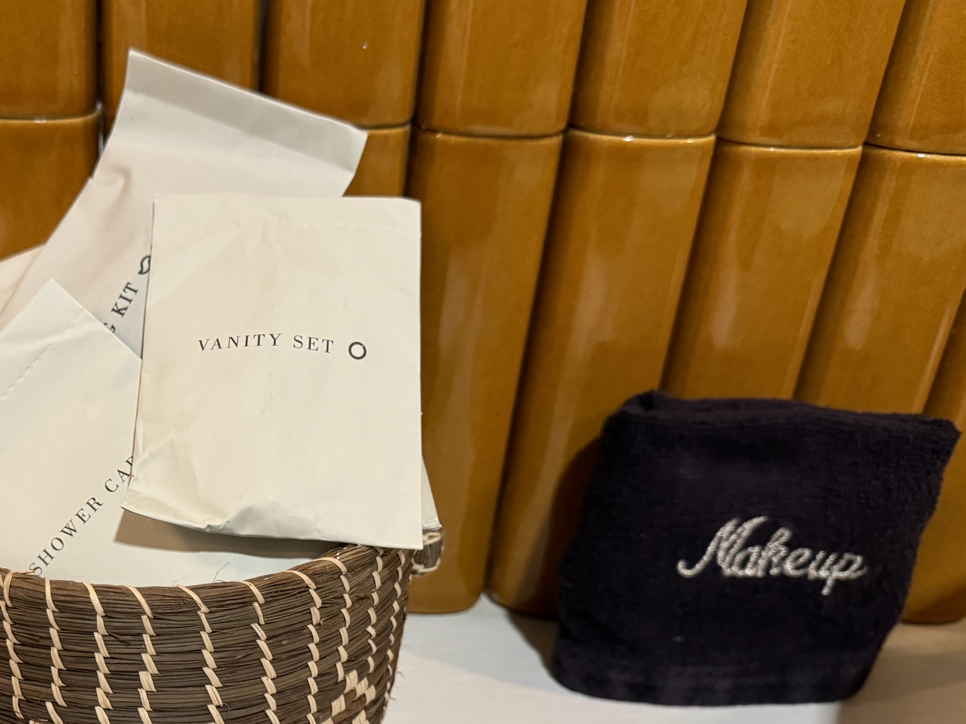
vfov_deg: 35.4
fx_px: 1116
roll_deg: -2.3
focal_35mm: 40
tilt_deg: -29.8
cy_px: 514
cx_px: 193
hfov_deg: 44.5
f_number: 1.78
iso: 500
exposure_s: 1/60
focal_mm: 6.76
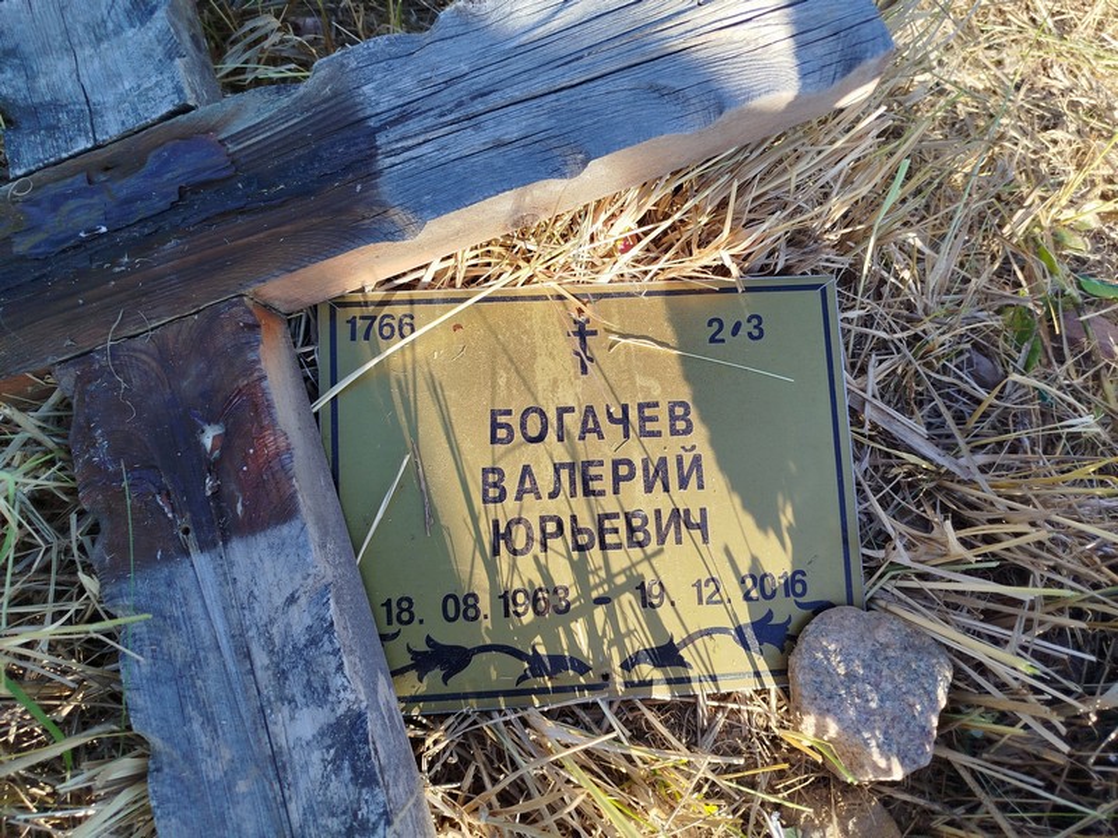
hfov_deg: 71.6
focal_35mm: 24
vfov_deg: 56.8
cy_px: 419
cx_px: 559
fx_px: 775
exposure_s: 1/290
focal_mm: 5.31
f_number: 1.7
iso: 50
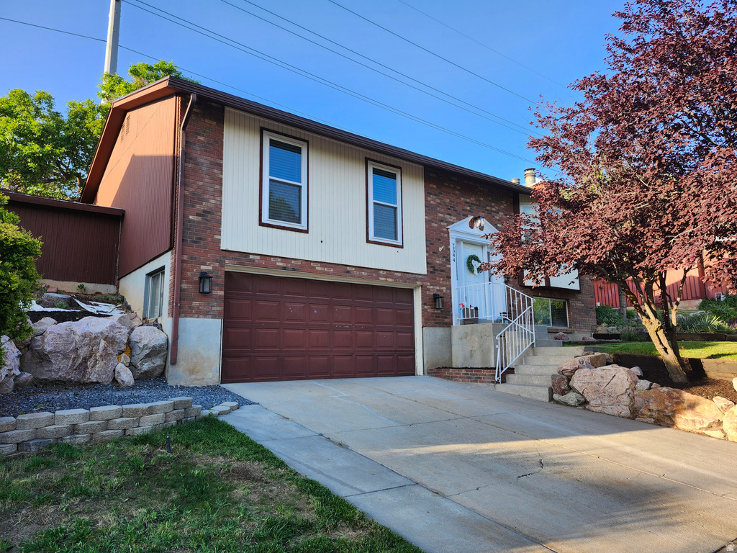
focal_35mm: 23
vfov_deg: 58.9
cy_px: 276
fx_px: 490
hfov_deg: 73.9
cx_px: 368
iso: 25
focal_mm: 5.54
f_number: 1.8
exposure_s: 1/208
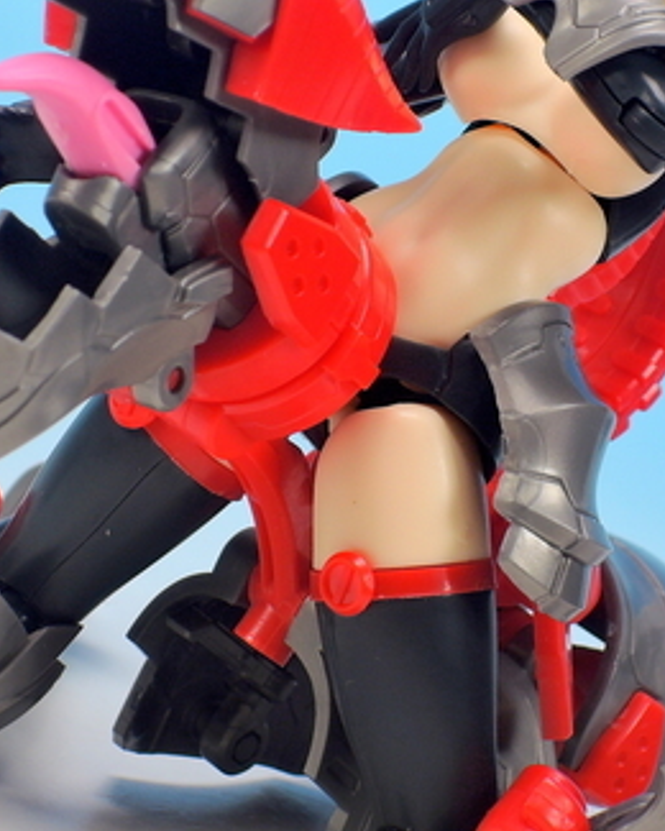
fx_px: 4650
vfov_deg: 10.2
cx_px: 483
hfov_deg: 8.2
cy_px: 279
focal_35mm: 189
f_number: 5.8
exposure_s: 1/2
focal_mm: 22.4
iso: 80
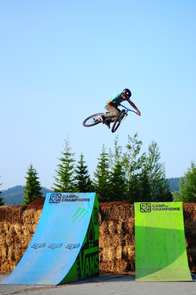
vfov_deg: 27.0
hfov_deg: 18.1
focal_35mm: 75
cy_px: 148
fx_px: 614
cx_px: 98
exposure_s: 1/4000
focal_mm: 50
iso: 200
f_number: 2
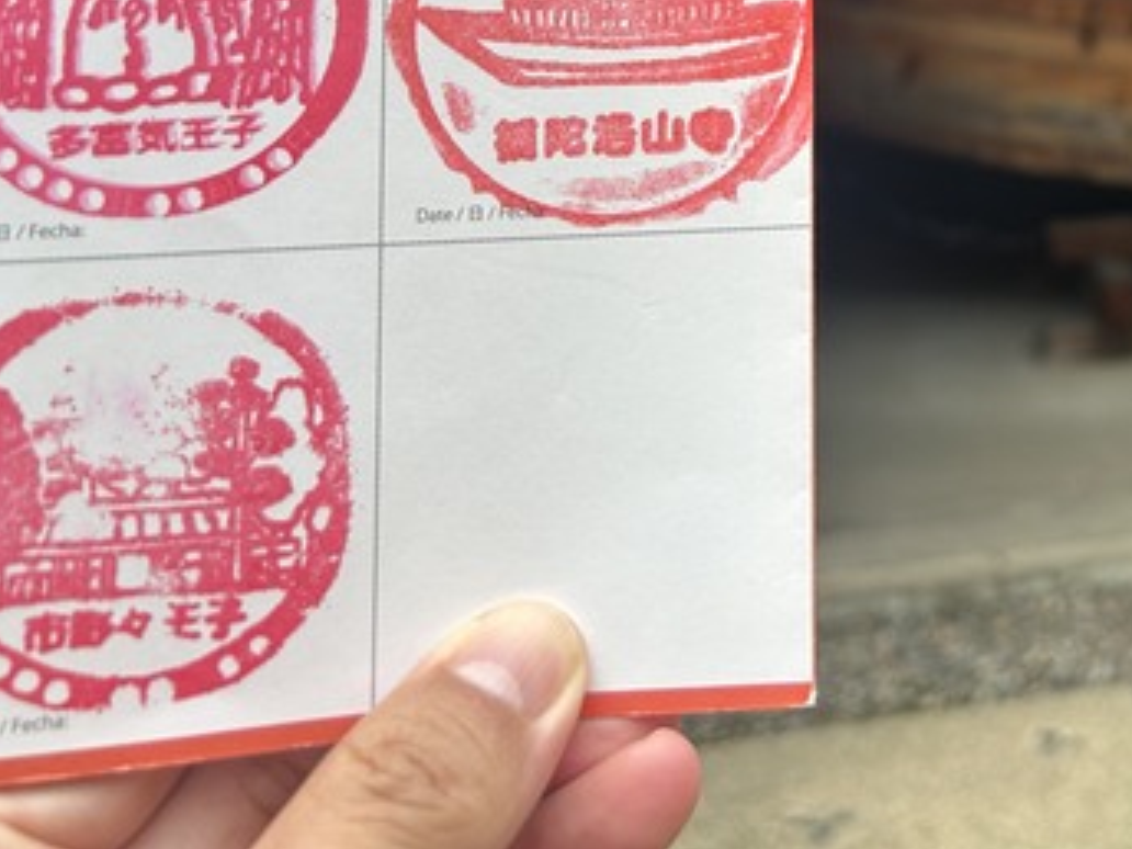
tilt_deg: -2.0
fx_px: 1929
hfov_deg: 30.1
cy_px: -110
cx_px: 1175
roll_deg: +0.6
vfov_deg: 23.2
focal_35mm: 59
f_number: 1.5
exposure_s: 1/121
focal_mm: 5.7
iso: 50
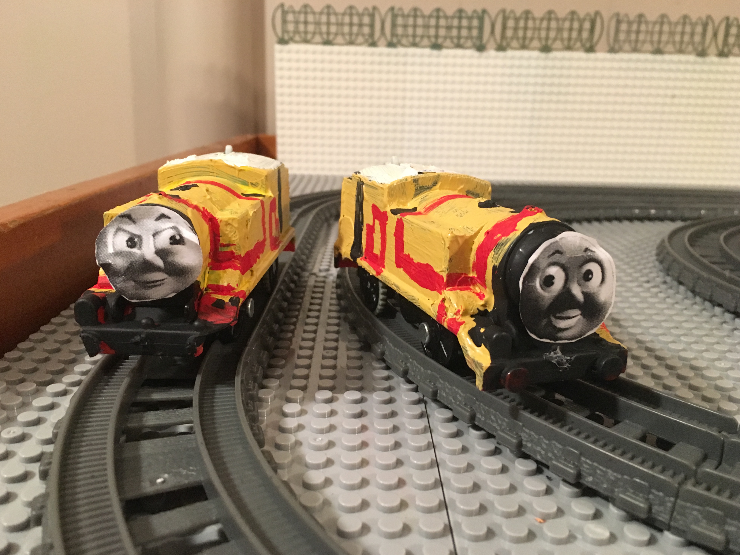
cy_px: 282
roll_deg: -2.0
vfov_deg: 46.8
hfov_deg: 60.0
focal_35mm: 30
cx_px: 376
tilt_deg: -14.0
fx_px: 641
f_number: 2.2
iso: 200
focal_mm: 4.15
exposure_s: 1/20
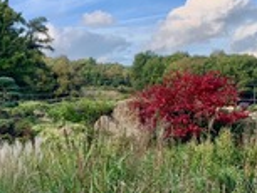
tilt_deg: +1.7
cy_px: 121
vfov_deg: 21.6
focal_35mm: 68
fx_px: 505
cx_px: -49
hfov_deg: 25.7
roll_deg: -0.5
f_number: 1.8
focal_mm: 4.25
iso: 25
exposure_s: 1/510
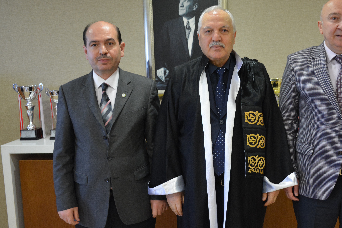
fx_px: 408
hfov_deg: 44.9
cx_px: 222
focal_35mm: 43
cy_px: 109
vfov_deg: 31.2
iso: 1600
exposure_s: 1/40
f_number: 3.5
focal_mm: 22
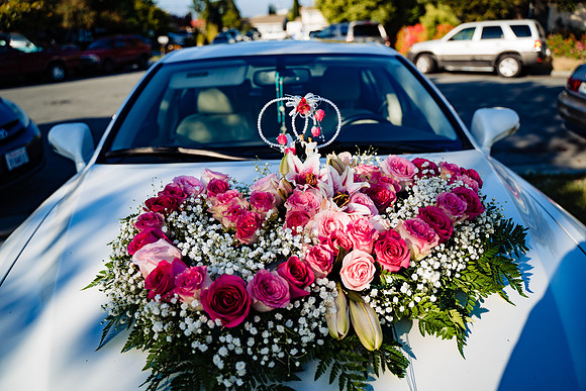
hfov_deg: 65.5
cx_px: 293
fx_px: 456
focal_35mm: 28
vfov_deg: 46.4
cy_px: 196
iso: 100
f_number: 3.2
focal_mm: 28
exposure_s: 1/1000
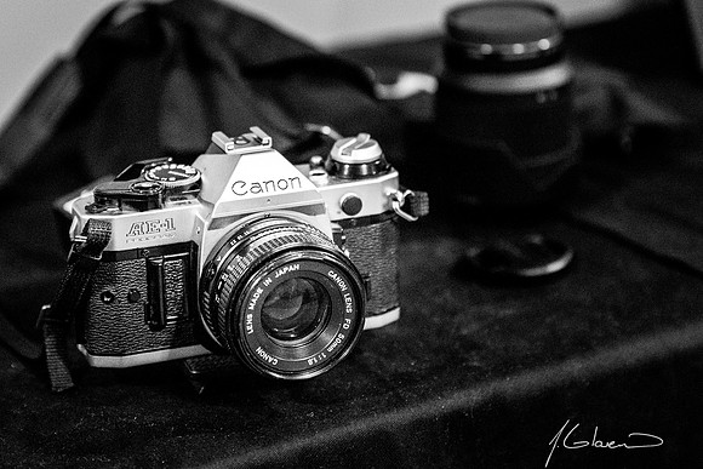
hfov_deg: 18.2
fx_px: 2187
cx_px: 267
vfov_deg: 12.2
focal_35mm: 112
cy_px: 235
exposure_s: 1/100
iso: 6400
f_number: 2.8
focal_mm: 74
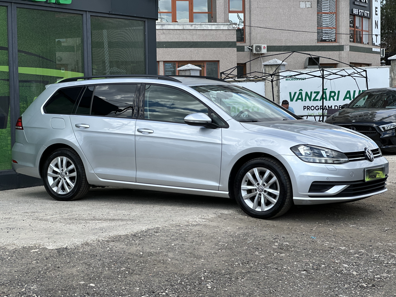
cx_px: 198
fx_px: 881
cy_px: 148
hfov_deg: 25.3
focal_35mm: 77
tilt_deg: -2.0
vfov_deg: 19.1
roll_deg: +0.9
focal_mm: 9
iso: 32
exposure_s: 1/426
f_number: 2.8
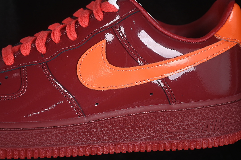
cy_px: 80
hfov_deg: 27.0
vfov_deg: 18.2
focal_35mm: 75
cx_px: 120
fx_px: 502
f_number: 7.1
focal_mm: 50
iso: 160
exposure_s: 1/60
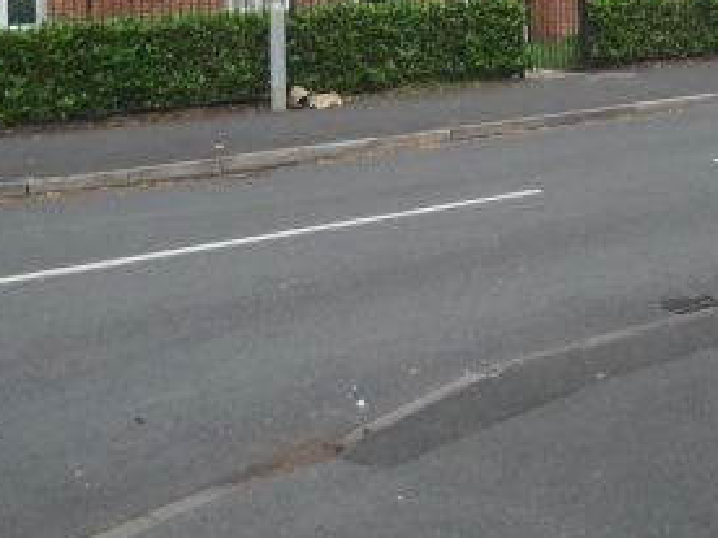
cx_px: 356
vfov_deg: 23.4
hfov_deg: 33.2
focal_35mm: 58
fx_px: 1203
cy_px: -78
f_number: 2.8
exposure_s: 1/200
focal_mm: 4.4
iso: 100
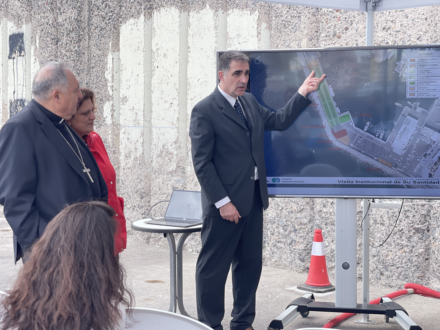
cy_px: 165
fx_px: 813
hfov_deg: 30.3
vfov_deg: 22.9
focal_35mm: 64
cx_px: 220
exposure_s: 1/244
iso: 25
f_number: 2.2
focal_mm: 7.5
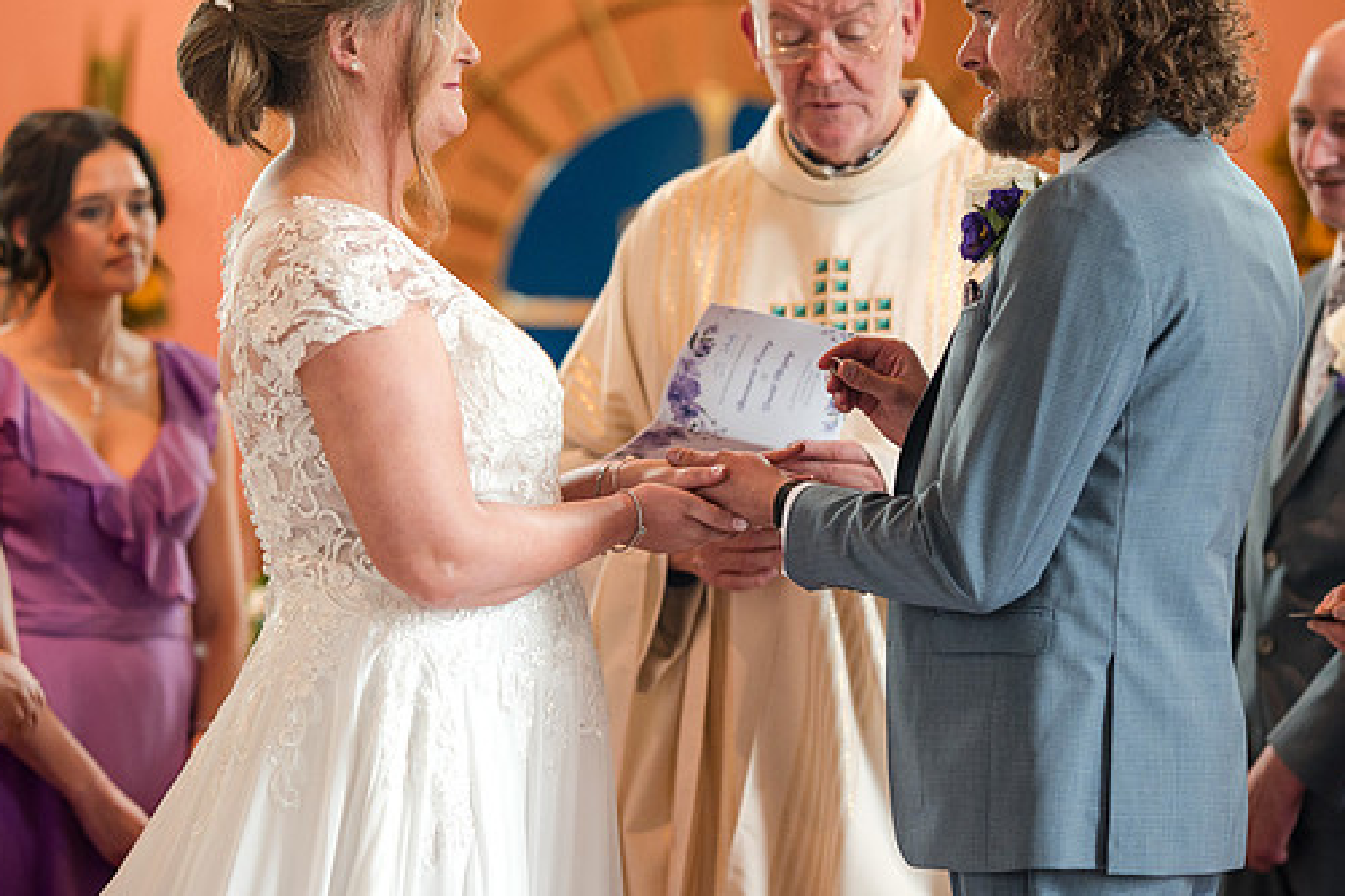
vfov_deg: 9.3
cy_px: 452
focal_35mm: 147
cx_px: 674
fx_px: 5492
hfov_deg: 14.0
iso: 640
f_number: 1.4
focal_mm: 85
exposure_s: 1/500
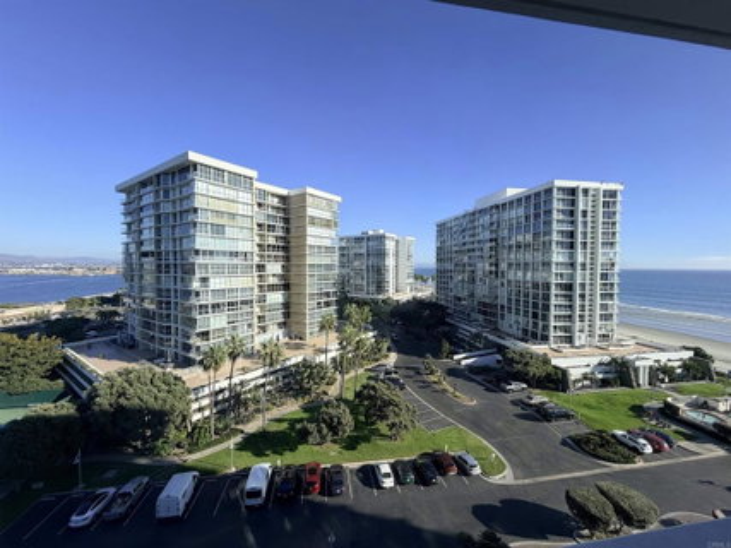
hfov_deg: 102.1
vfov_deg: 85.6
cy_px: 274
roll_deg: +0.2
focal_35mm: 14
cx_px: 366
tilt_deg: -1.9
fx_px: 296
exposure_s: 1/701
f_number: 2.2
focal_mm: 2.22
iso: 40
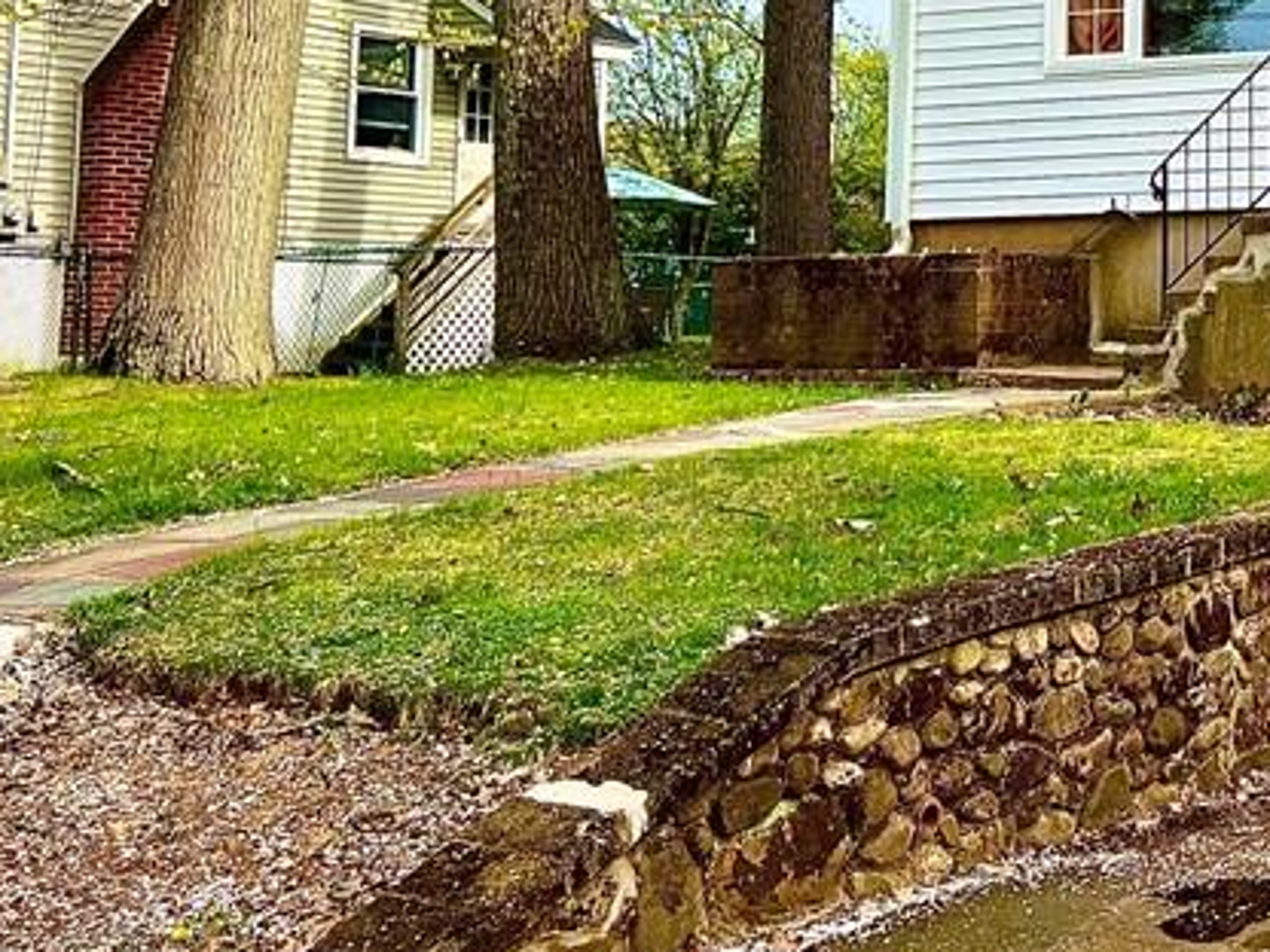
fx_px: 2348
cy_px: 70
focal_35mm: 64
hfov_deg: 27.4
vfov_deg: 22.3
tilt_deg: +6.0
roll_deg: +0.3
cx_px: 1435
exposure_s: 1/1838
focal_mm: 5.7
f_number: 1.5
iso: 50
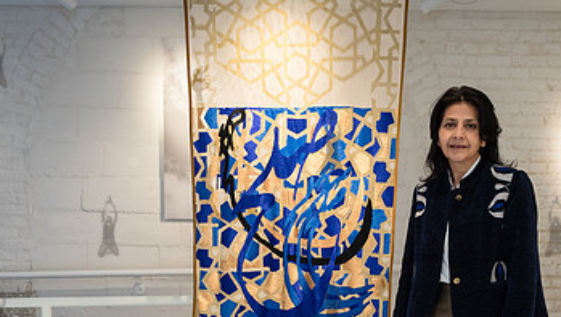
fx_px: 685
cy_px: 309
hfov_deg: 44.5
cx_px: 289
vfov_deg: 24.9
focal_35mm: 46
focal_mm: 24
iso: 1600
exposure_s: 1/250
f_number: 4.5
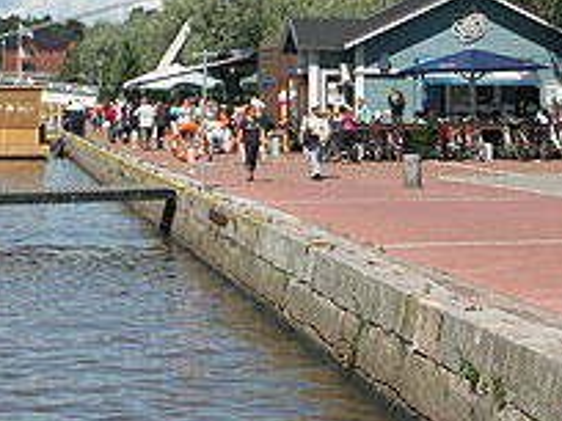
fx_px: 2257
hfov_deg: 14.0
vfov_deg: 10.6
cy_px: 28
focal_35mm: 139
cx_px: 36
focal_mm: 16.07
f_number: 8
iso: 64
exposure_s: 1/400
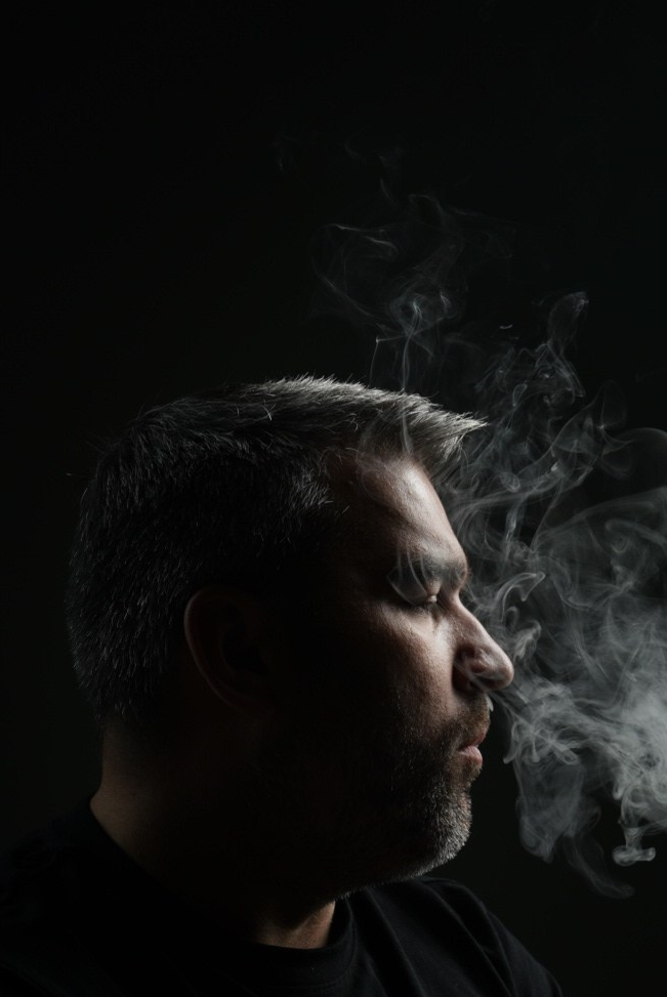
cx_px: 469
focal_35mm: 83
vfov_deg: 24.3
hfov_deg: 16.4
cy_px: 714
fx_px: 2301
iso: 100
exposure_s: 1/125
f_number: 8
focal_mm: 50
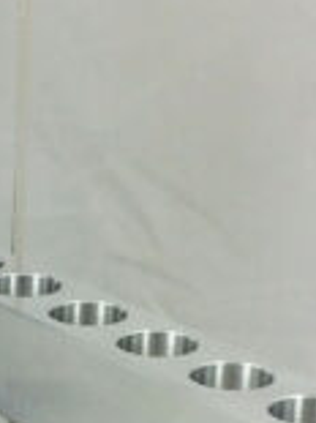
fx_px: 2340
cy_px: 628
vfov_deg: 10.0
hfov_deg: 7.6
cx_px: -120
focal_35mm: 192
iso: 32
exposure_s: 1/161
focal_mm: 4.15
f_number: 2.2
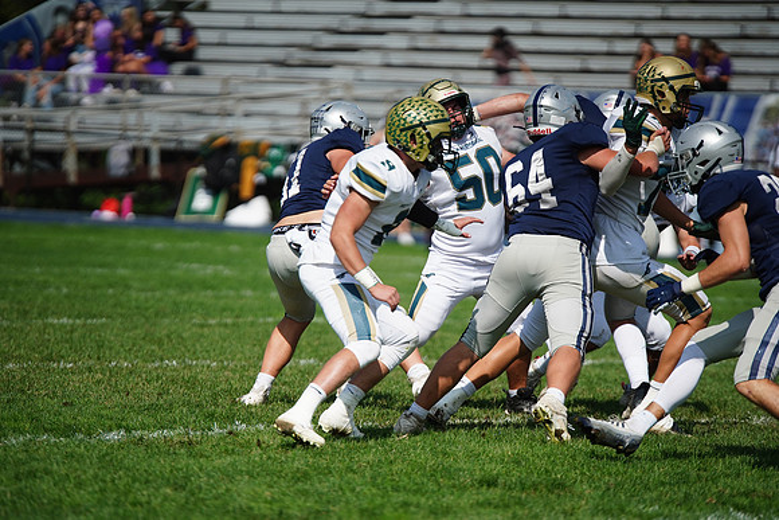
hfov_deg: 6.9
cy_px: 260
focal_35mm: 300
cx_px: 390
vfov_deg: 4.6
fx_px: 6493
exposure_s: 1/8000
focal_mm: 300
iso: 400
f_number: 2.8
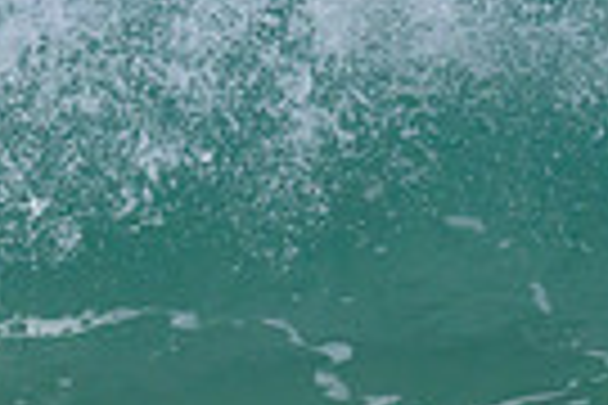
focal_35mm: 4699
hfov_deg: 0.4
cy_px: -240
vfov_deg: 0.3
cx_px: -145
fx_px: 79355
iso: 900
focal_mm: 800
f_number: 11
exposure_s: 1/2000
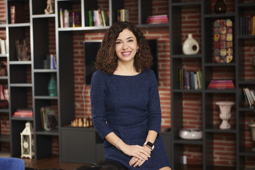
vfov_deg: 19.5
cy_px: 85
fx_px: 496
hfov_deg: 28.8
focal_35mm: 70
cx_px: 128
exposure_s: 1/125
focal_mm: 70
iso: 320
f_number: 3.5
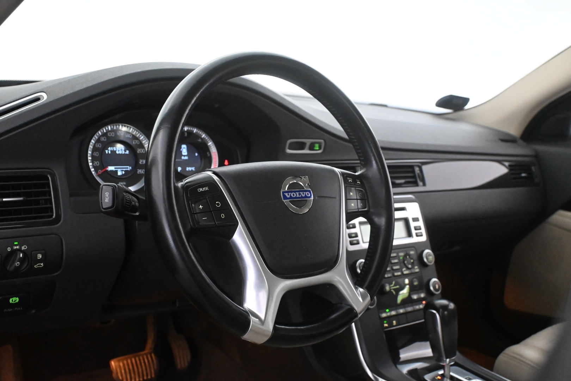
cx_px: 286
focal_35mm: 39
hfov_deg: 49.6
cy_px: 190
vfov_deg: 34.2
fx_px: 619
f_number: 4.5
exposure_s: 1/60
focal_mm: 26
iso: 6400
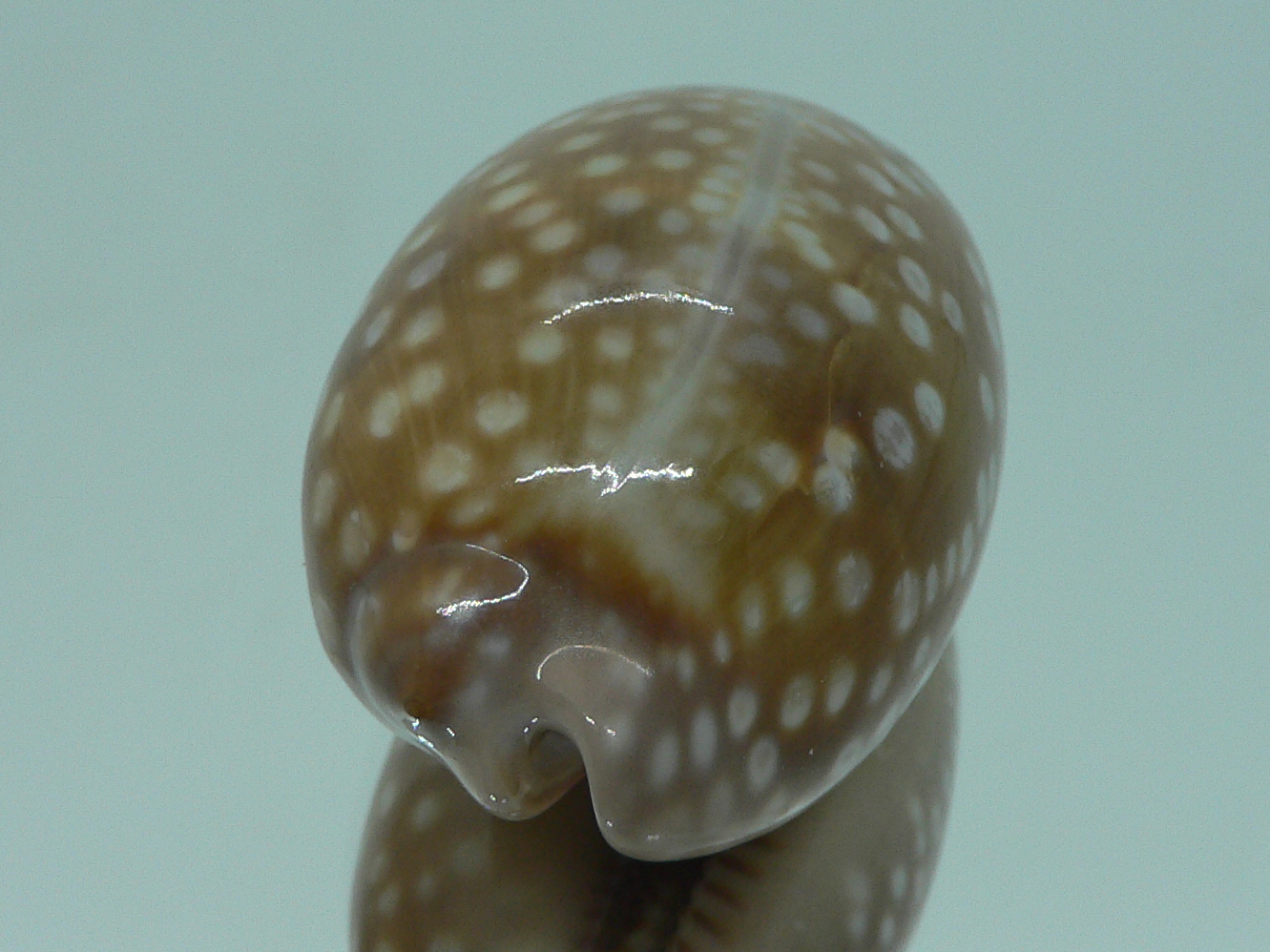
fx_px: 1944
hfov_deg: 36.2
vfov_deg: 27.5
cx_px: 646
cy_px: 531
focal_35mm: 53
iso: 80
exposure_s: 1/60
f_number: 2.8
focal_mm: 4.6
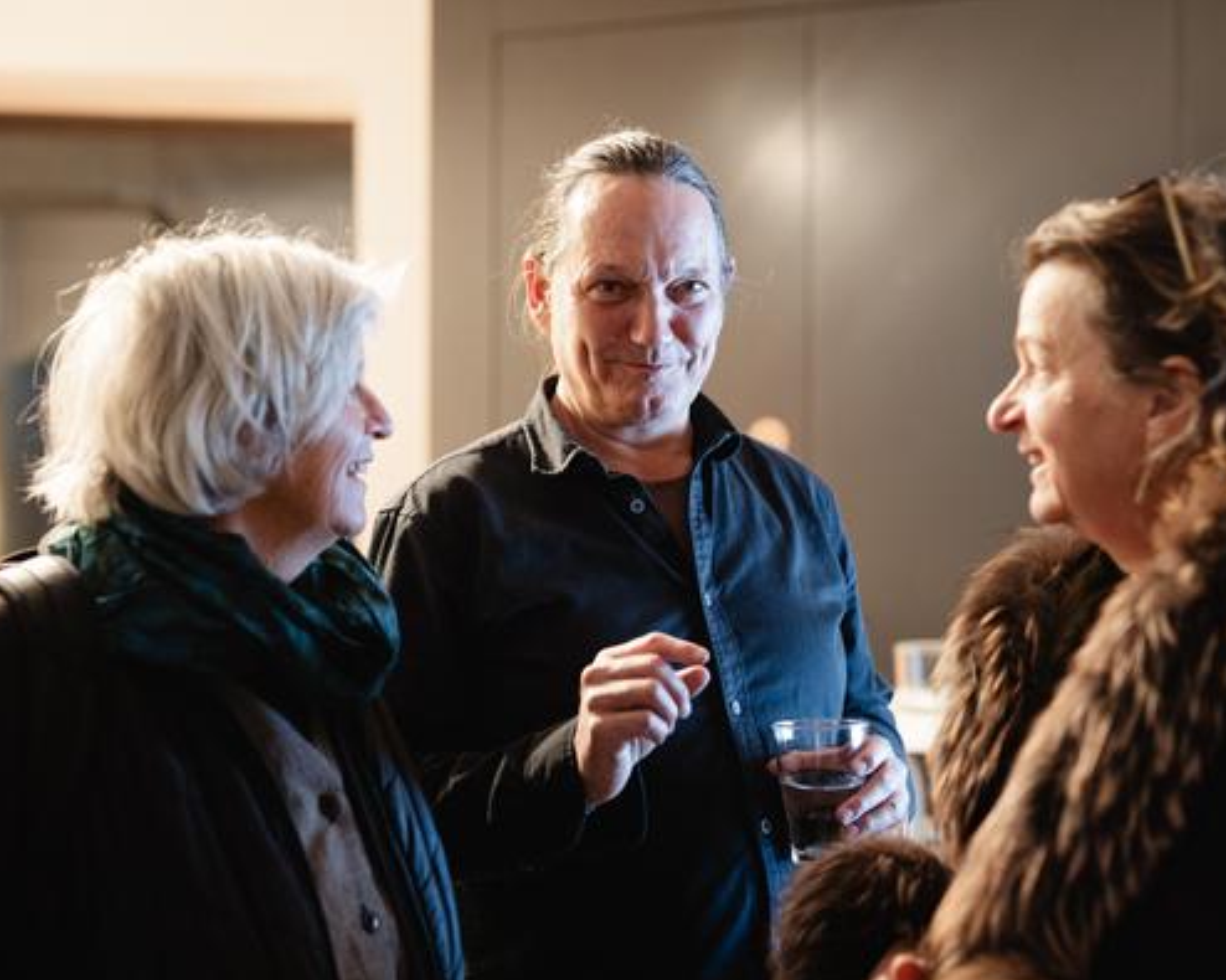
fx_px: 2068
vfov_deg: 26.7
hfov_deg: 33.0
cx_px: 653
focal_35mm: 57
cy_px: 494
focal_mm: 50
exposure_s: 1/100
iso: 2000
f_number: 2.2
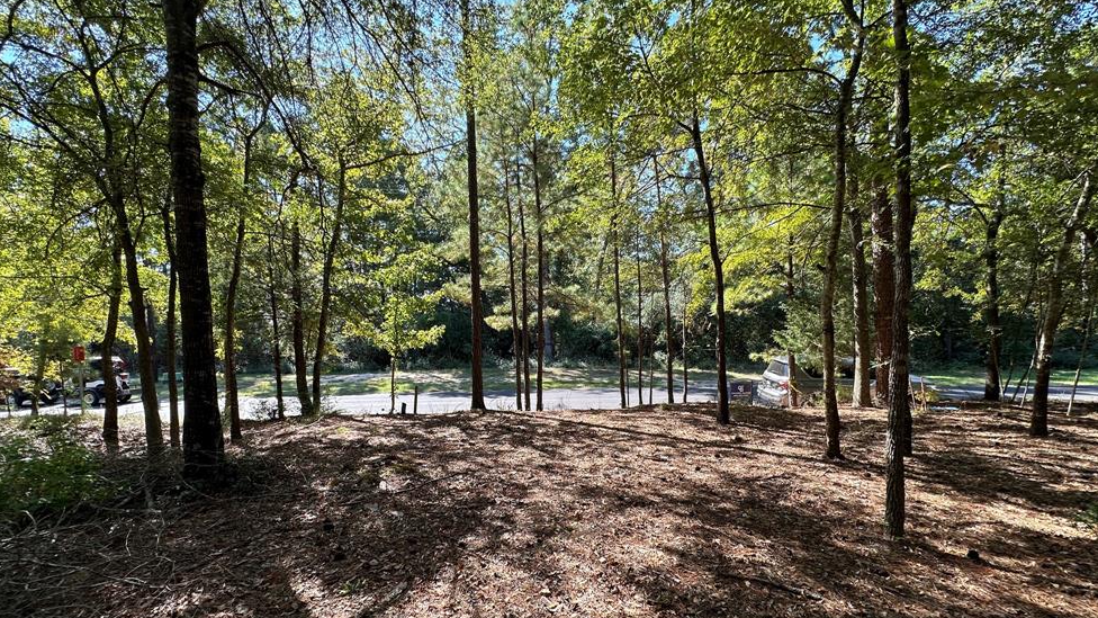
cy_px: 356
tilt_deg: -3.5
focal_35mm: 16
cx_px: 536
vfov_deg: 66.7
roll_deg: +2.2
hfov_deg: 99.4
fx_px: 466
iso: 40
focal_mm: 2.22
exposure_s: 1/308
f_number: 2.2
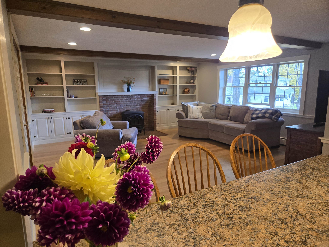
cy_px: 124
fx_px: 219
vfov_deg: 58.9
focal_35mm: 23
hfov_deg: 73.9
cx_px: 164
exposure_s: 1/120
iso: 160
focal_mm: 5.4
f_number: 1.8
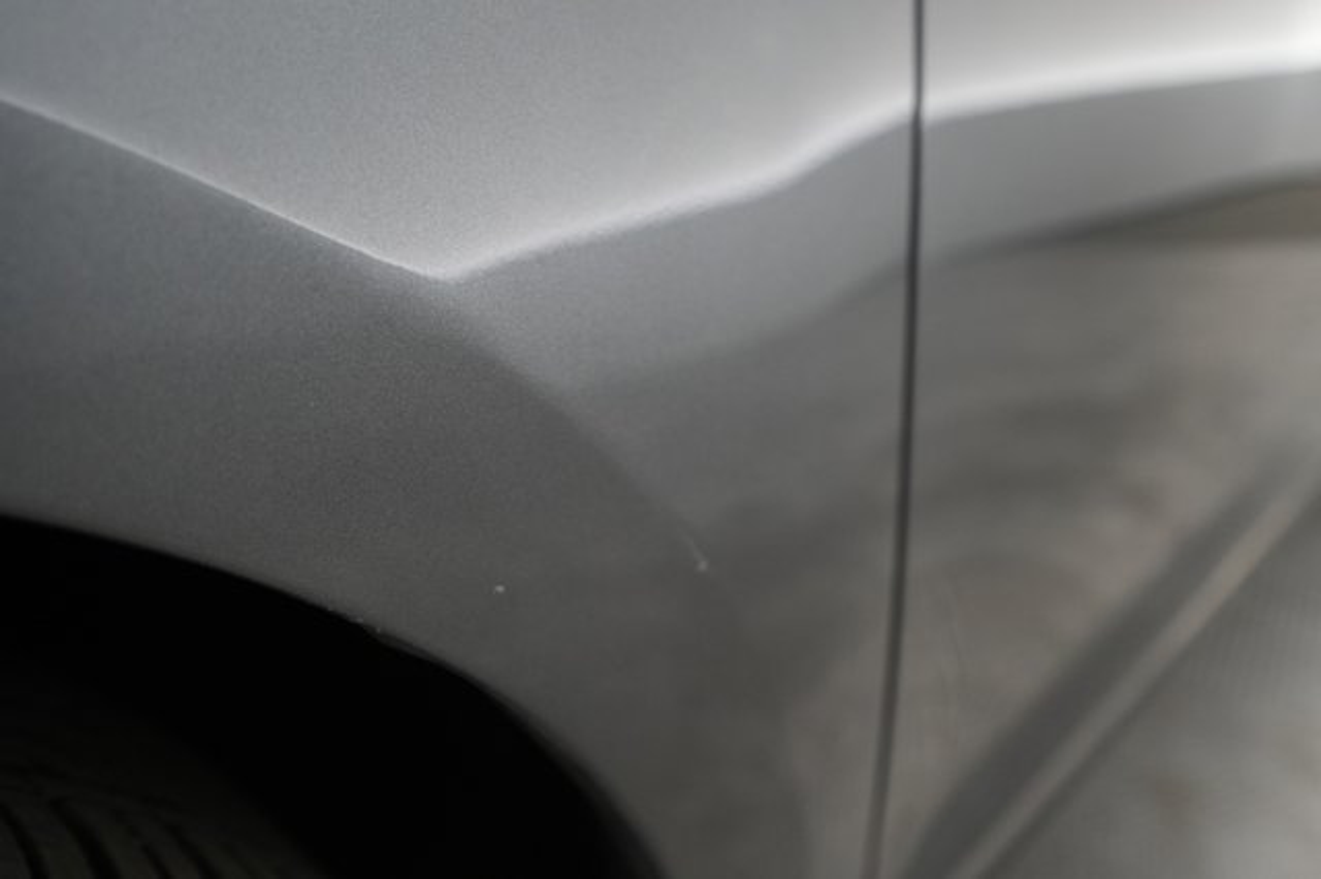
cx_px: 660
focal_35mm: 28
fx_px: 1027
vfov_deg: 46.4
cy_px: 440
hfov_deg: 65.5
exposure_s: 1/100
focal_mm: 28
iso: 2500
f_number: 4.5
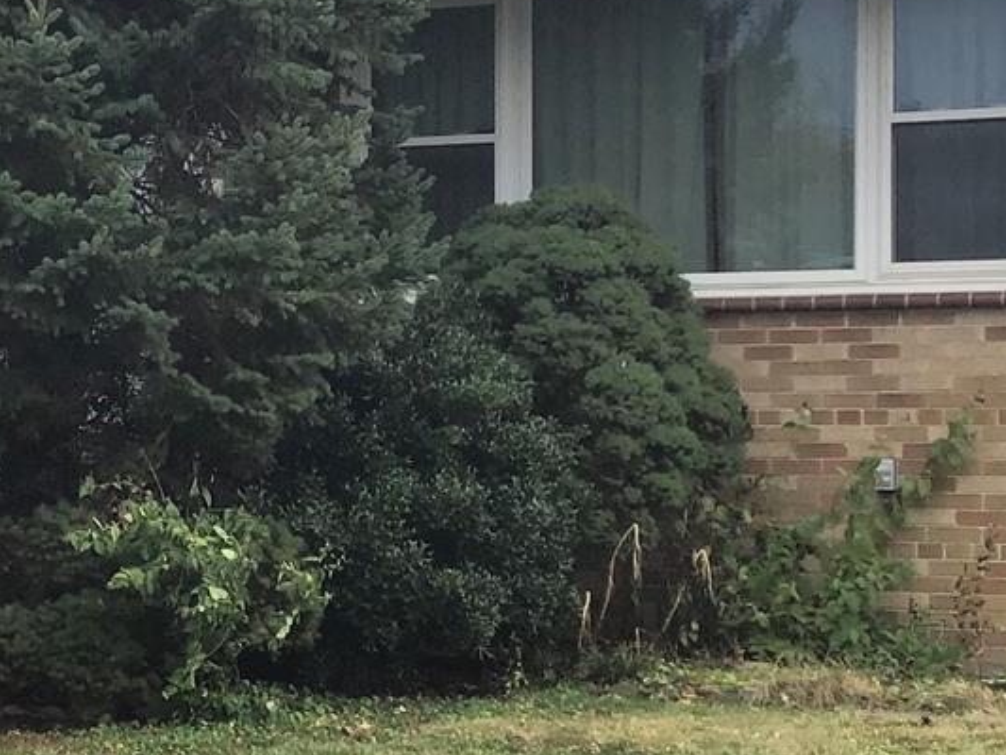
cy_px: 410
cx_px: 147
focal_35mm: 93
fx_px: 2703
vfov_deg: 15.9
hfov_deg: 20.7
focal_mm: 3.3
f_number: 2.4
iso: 25
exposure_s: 1/574
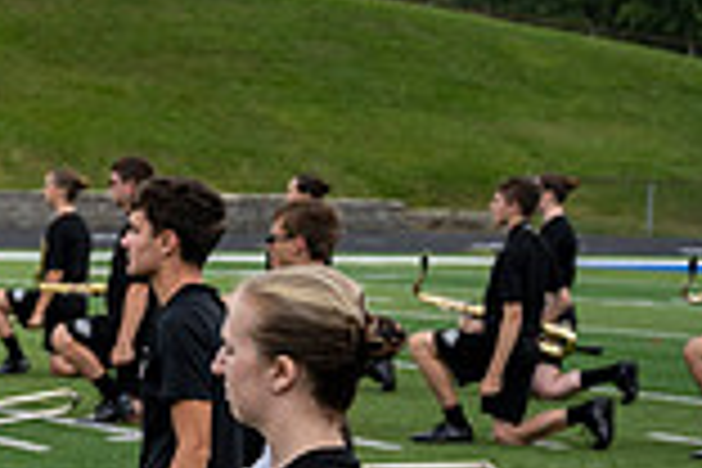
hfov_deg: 10.8
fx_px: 3490
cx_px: -562
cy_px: 560
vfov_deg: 7.6
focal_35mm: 179
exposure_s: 1/800
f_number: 4
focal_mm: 48
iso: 250
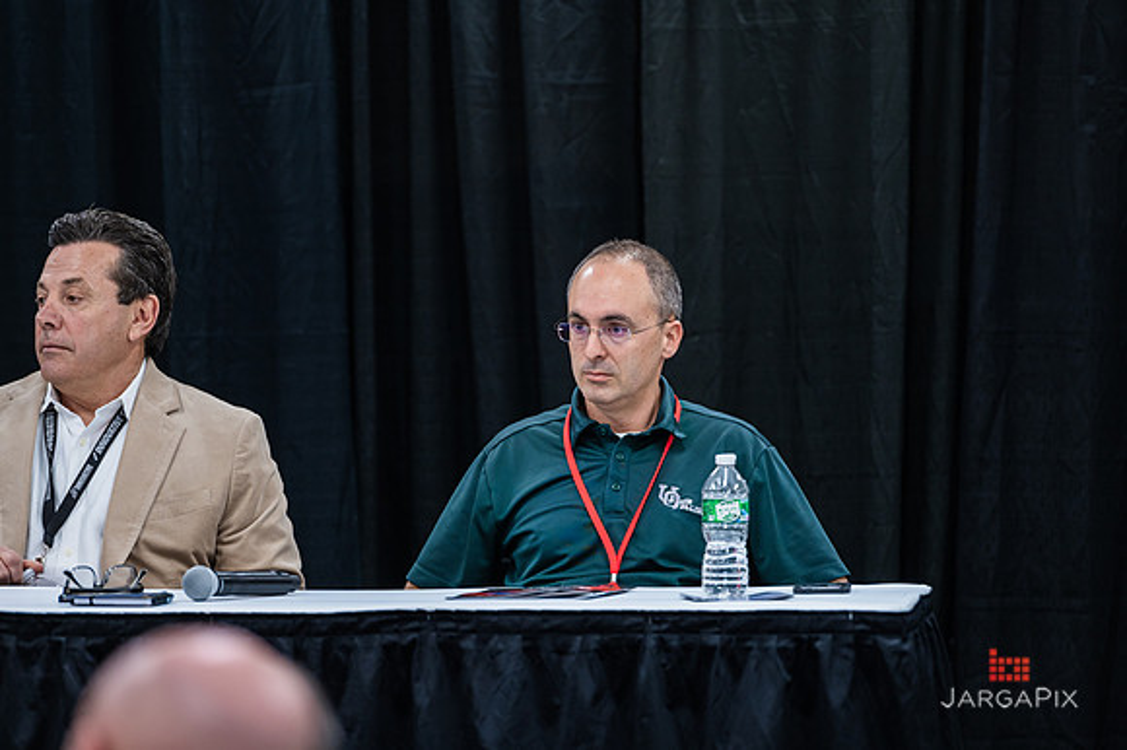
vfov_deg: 6.5
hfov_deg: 9.7
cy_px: 355
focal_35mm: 212
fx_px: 6618
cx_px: 593
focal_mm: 200
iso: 1000
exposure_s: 1/200
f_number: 4
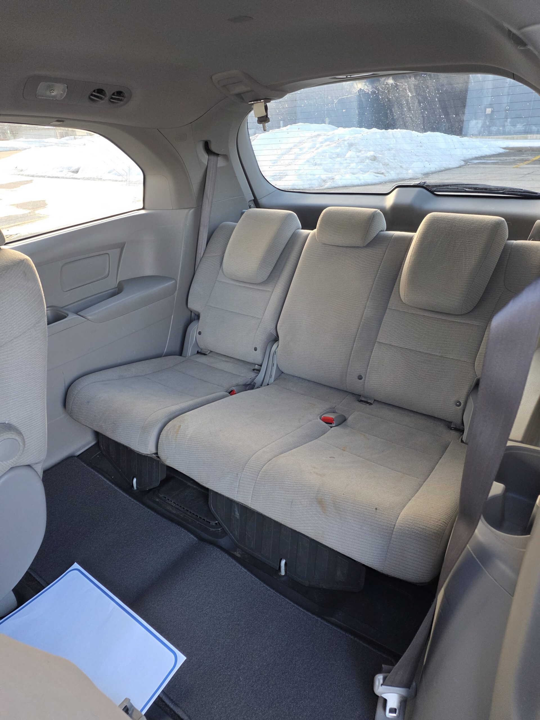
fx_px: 478
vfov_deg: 73.9
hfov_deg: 58.9
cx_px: 270
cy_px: 360
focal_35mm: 23
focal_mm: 6.25
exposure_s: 1/120
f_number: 1.7
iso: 200
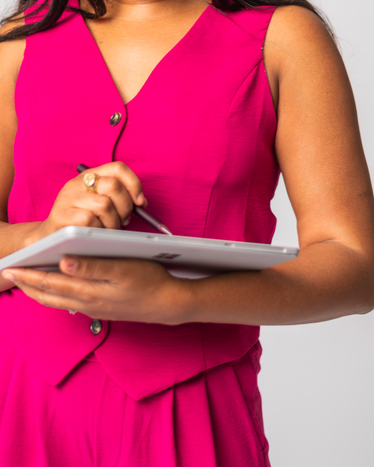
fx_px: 1342
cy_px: 60
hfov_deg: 15.8
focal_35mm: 97
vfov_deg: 19.4
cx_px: 133
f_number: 2
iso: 40
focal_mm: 50
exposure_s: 1/100
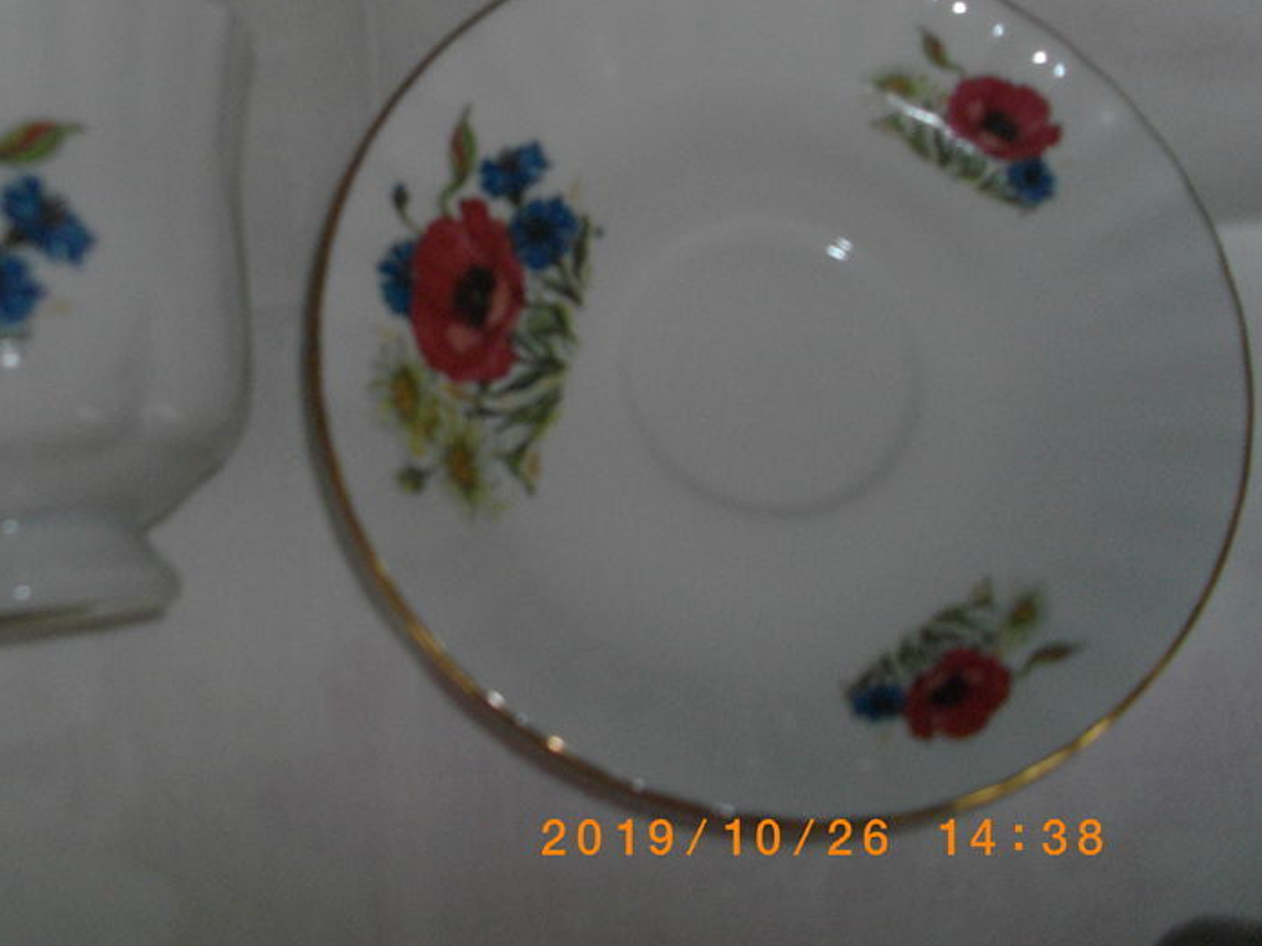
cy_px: 304
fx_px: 1677
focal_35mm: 46
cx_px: 383
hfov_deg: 40.5
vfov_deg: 31.2
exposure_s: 1/50
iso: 200
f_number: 2.9
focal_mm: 5.7
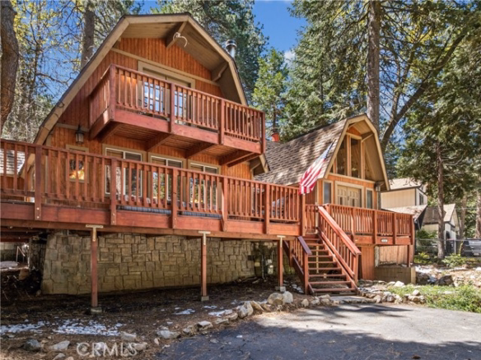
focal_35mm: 24
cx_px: 240
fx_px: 333
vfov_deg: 56.8
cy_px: 180
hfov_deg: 71.6
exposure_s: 1/15
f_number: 2.8
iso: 150
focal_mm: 12.3
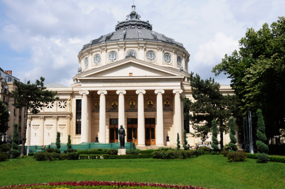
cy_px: 102
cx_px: 149
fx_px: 316
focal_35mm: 40
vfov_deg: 33.3
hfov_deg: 48.5
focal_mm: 24
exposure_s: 1/2000
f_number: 14
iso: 1000
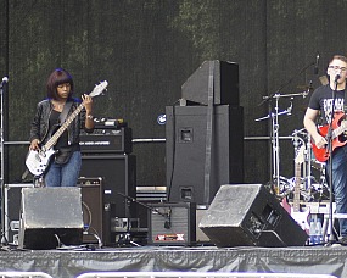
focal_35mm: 226
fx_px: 2321
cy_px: 160
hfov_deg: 8.5
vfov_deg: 6.8
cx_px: 348
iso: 250
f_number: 4
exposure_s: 1/160
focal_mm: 75
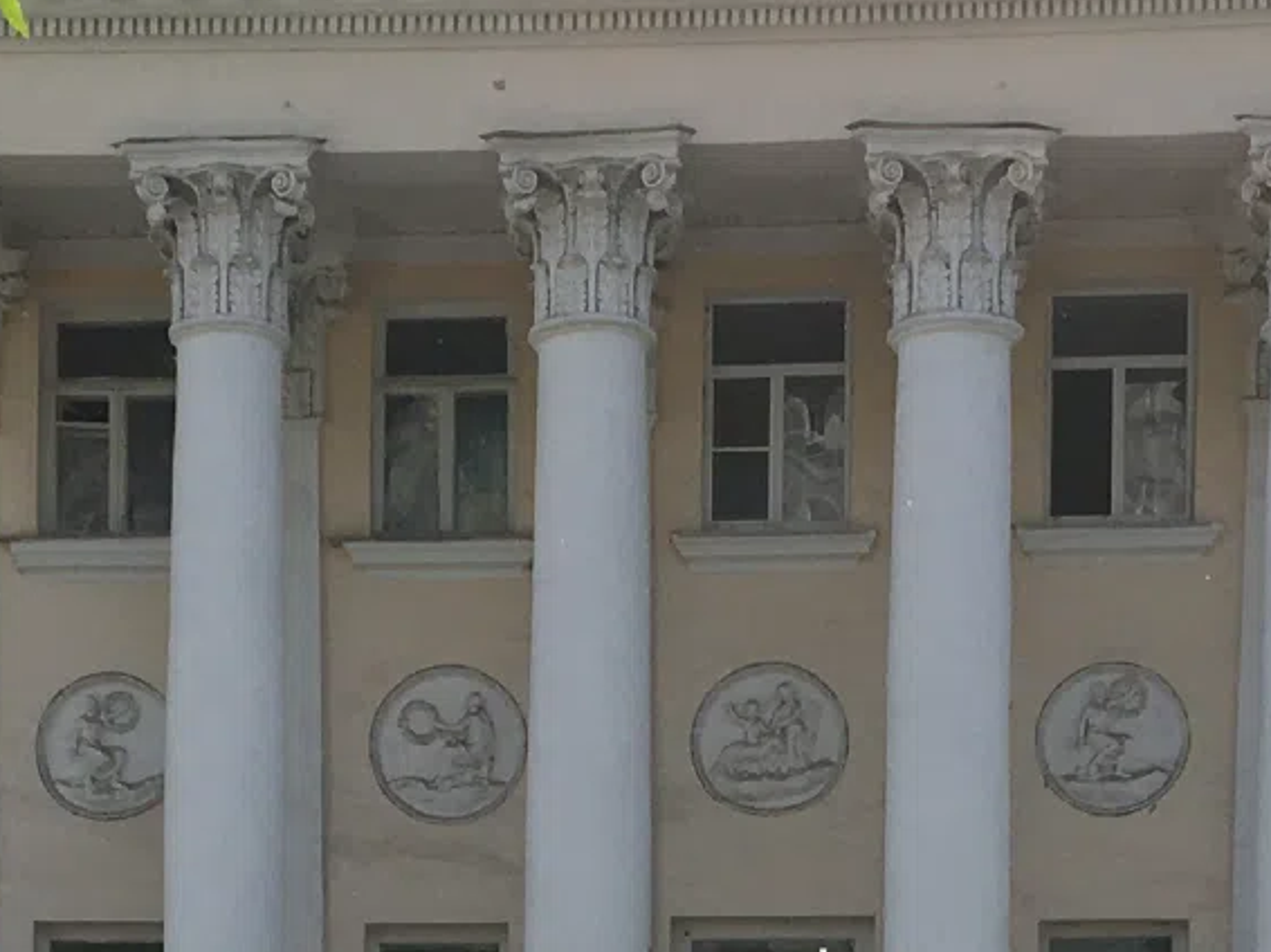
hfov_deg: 16.0
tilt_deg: +2.6
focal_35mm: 123
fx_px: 4514
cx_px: 451
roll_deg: -1.3
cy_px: 1617
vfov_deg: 11.3
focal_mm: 4.15
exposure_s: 1/1202
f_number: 2.2
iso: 25
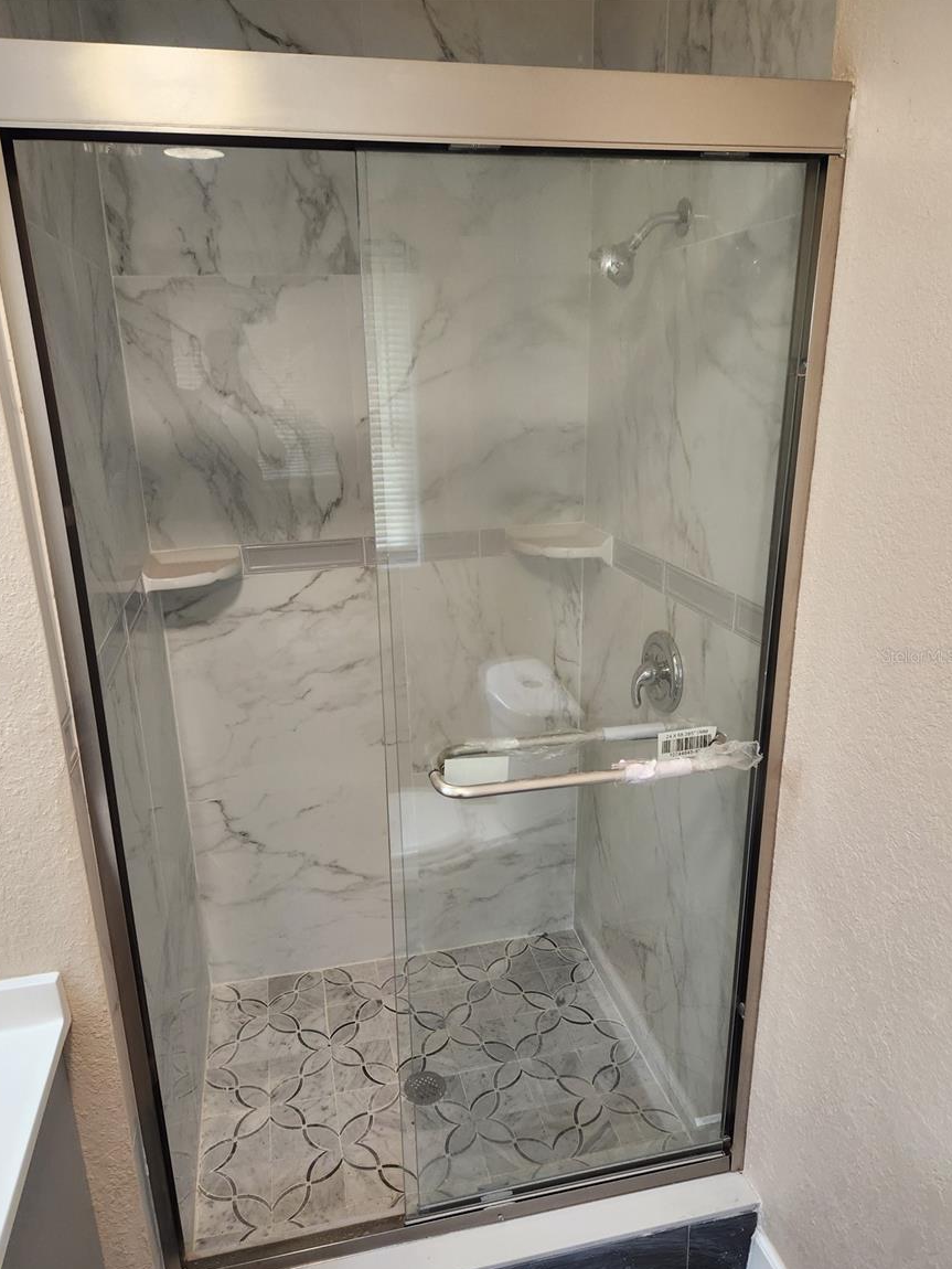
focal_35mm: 24
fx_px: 880
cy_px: 655
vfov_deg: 71.6
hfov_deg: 56.8
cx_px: 463
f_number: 1.8
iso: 200
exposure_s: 1/120
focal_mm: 5.4
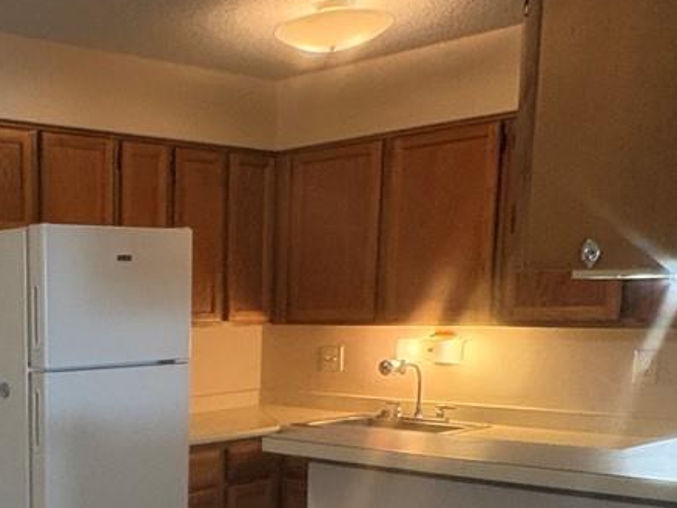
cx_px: -9
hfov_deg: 34.0
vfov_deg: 27.2
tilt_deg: -9.4
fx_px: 997
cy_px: 483
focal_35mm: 51
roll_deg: +1.6
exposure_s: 1/120
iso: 400
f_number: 2.2
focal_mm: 2.22
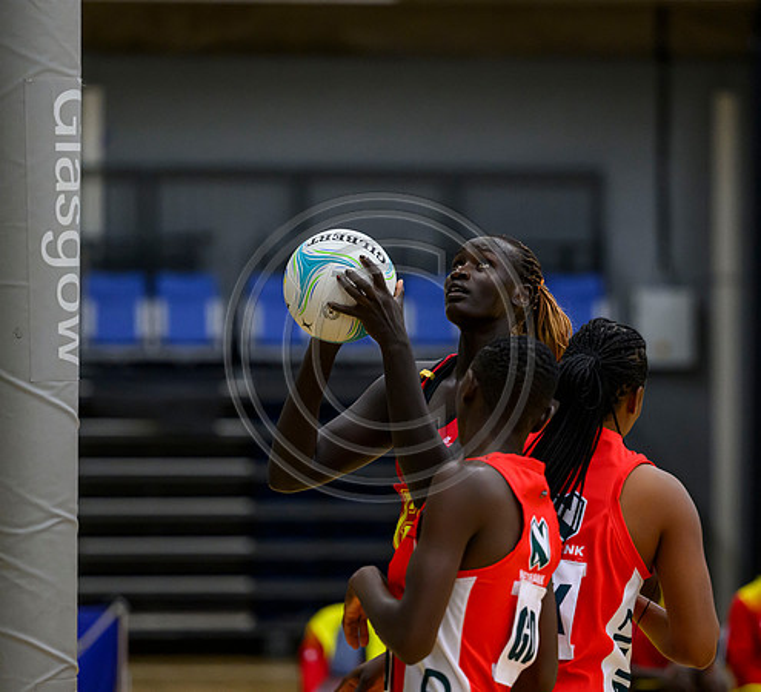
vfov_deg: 6.7
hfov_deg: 7.4
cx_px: 452
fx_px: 5895
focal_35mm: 248
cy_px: 416
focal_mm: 170
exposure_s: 1/1000
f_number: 3.2
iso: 4000
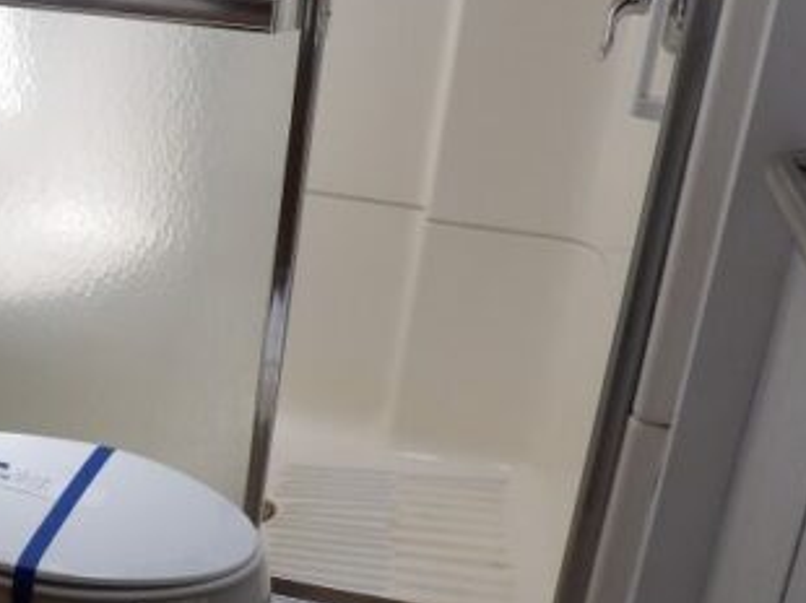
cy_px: 327
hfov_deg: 29.6
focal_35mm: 62
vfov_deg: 23.6
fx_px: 1442
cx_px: 42
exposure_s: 1/116
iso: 100
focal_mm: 4.3
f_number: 3.2
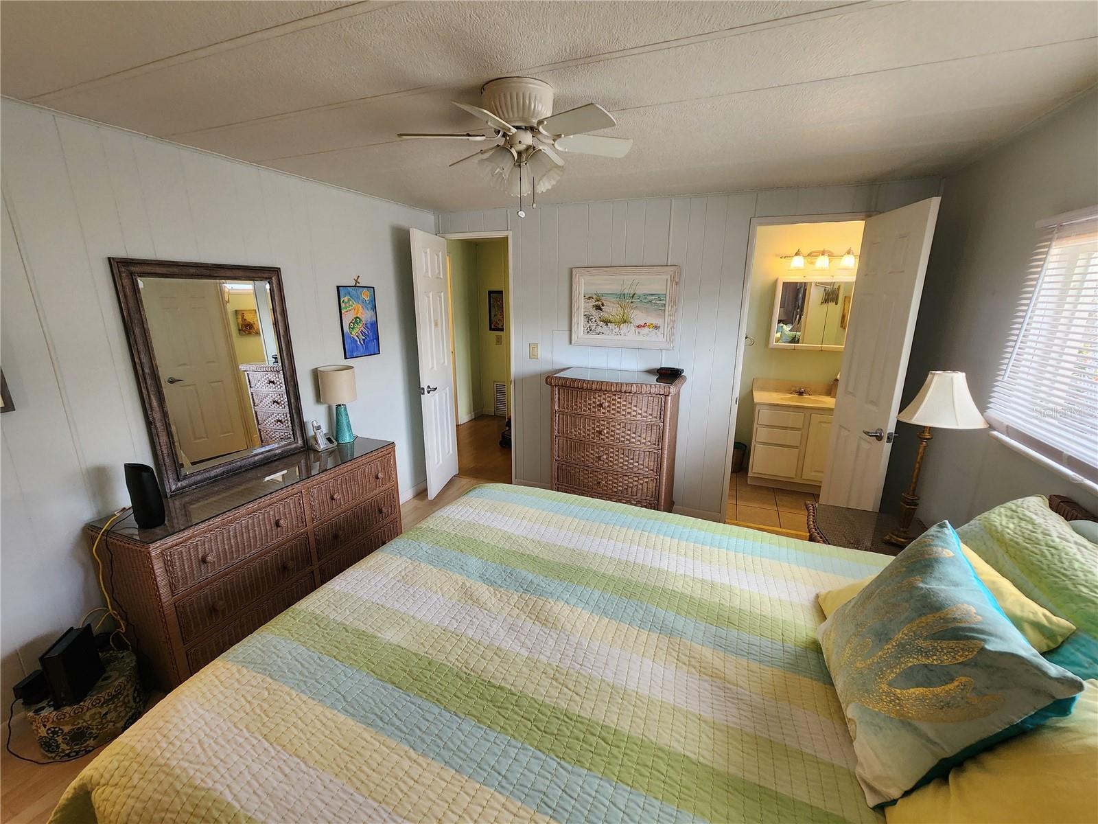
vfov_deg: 89.9
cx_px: 549
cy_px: 412
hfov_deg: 106.2
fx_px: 412
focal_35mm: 13
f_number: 2.2
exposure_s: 1/60
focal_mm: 2.2
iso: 200
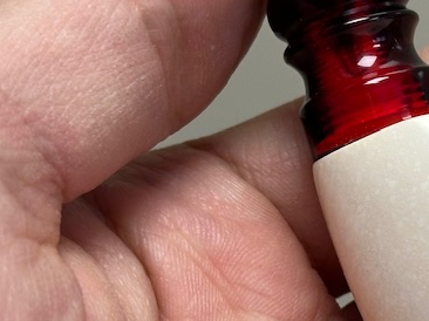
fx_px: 2081
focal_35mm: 168
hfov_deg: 11.6
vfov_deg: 8.8
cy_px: 125
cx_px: 477
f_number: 1.78
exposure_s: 1/121
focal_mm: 6.86
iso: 80
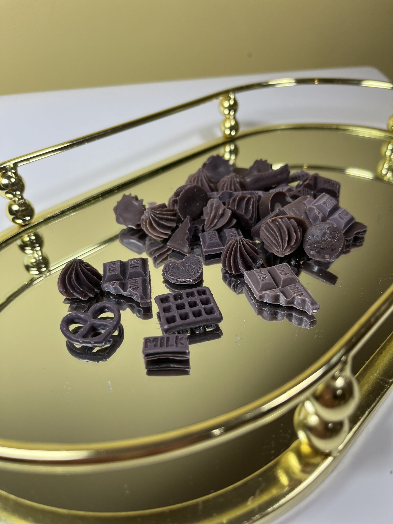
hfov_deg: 53.1
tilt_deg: -35.9
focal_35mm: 26
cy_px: 262
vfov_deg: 67.3
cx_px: 196
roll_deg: +5.0
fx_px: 394
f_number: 1.6
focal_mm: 5.1
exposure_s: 1/100
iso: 50
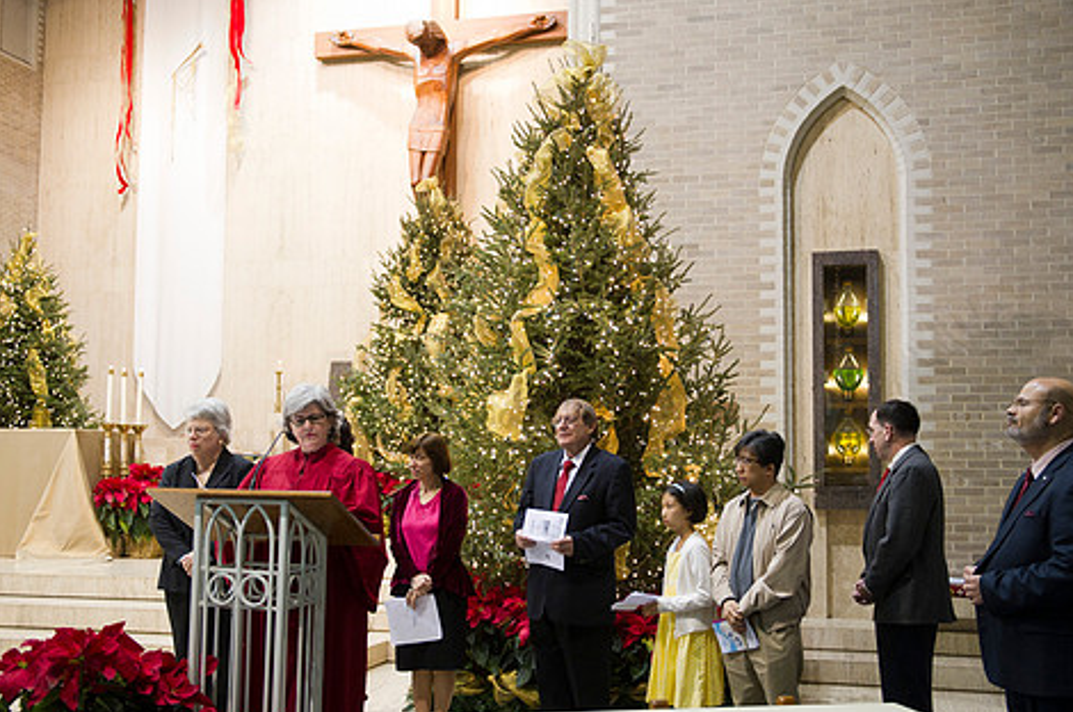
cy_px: 361
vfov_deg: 31.8
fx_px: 1250
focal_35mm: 42
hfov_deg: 46.5
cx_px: 550
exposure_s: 1/60
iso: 1600
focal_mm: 34
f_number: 2.8
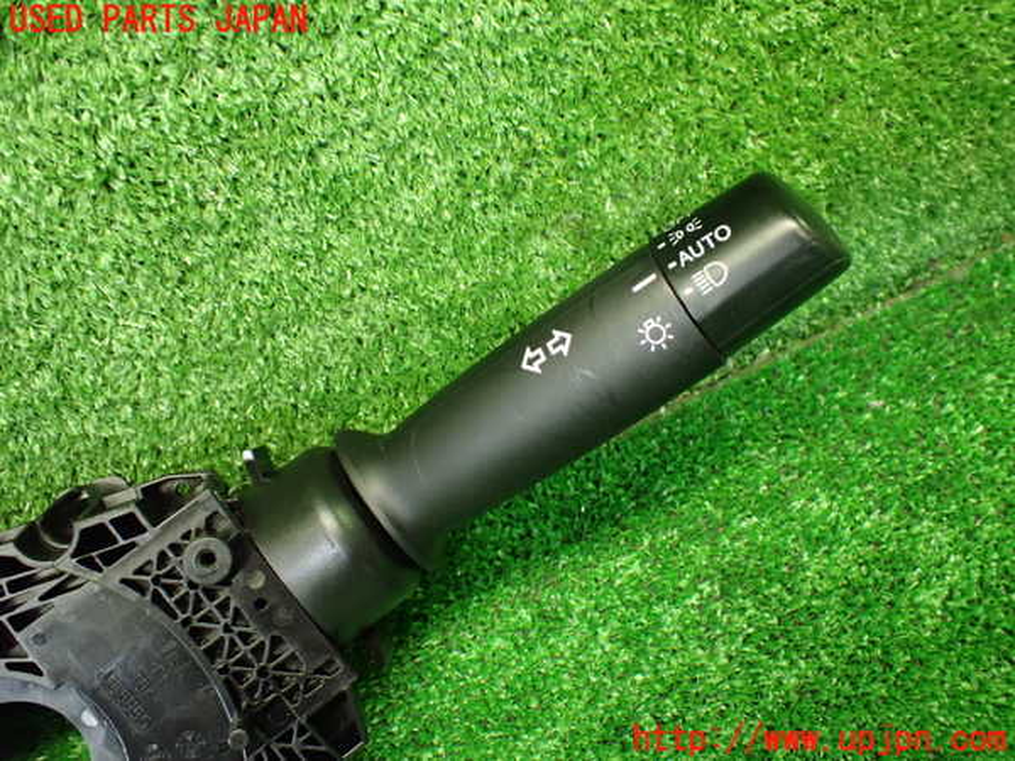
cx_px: 508
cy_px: 380
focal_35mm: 30
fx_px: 880
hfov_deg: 60.0
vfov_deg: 46.8
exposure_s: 1/80
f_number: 2.3
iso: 800
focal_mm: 5.4
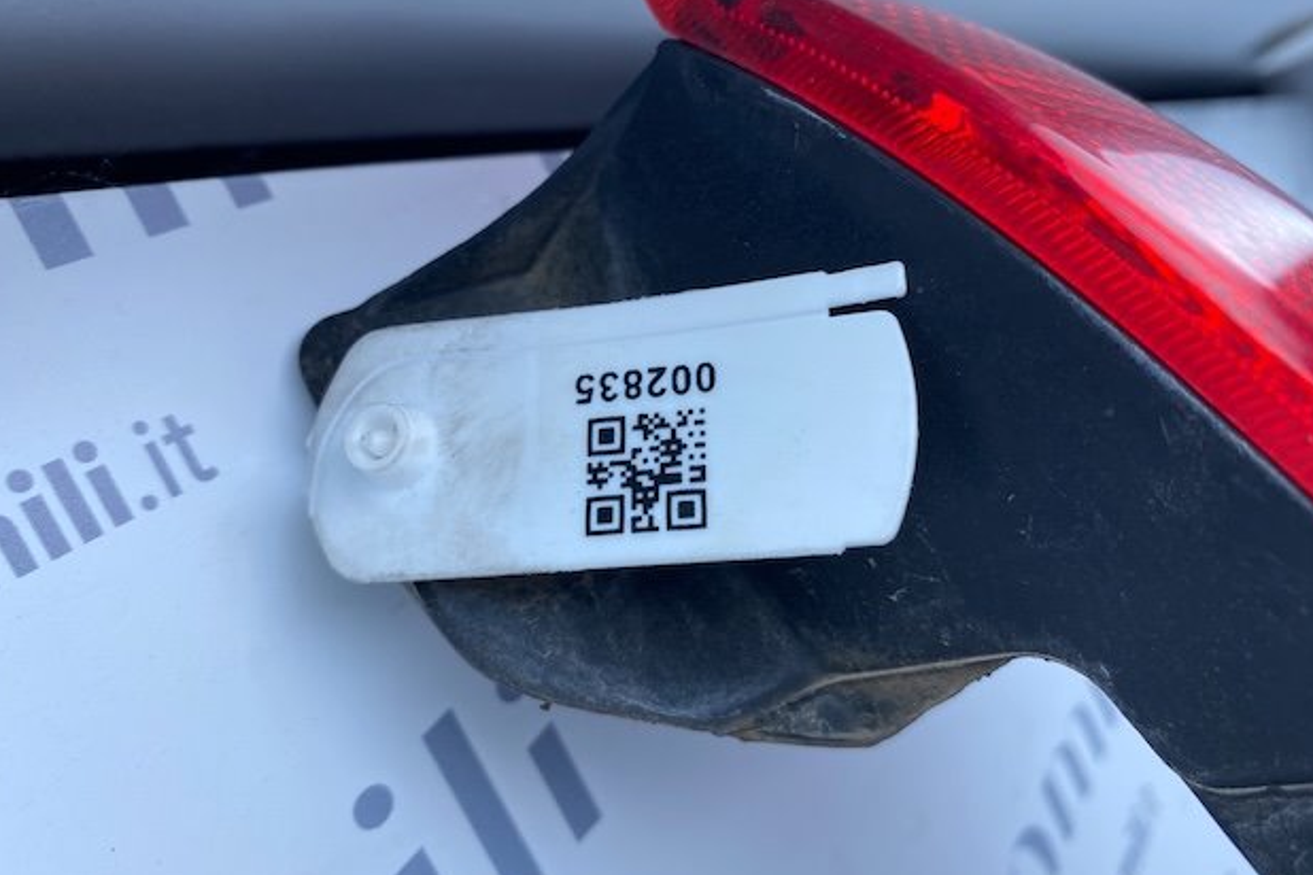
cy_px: 395
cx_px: 659
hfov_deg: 65.5
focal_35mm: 28
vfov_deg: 46.3
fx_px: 1021
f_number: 1.8
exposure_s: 1/799
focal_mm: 4.25
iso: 32
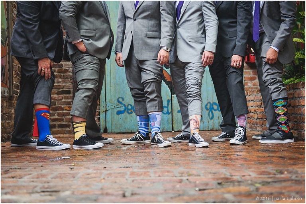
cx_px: 153
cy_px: 102
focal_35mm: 48
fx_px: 408
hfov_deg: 41.1
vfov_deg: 28.1
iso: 1600
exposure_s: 1/320
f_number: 3.2
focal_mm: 48
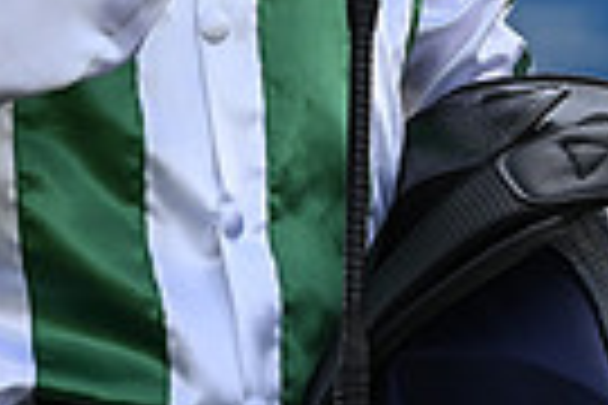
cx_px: 27
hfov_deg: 2.7
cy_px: -434
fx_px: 12683
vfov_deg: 1.8
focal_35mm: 751
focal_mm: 175
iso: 800
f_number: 5.6
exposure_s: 1/2500
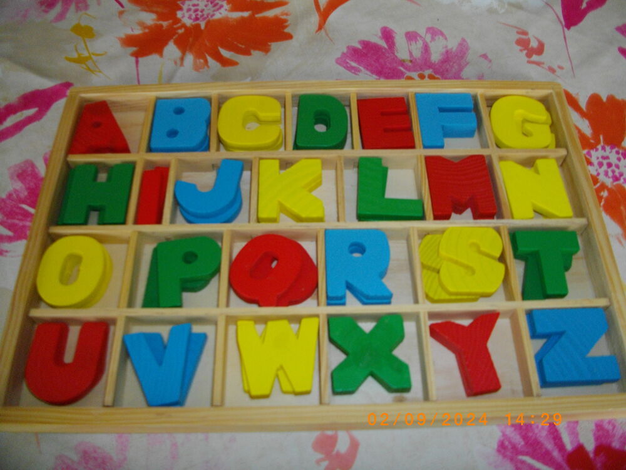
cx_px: 313
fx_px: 579
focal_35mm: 32
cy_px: 235
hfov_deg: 56.8
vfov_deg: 44.2
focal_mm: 5.7
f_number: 2.9
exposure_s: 1/50
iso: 200
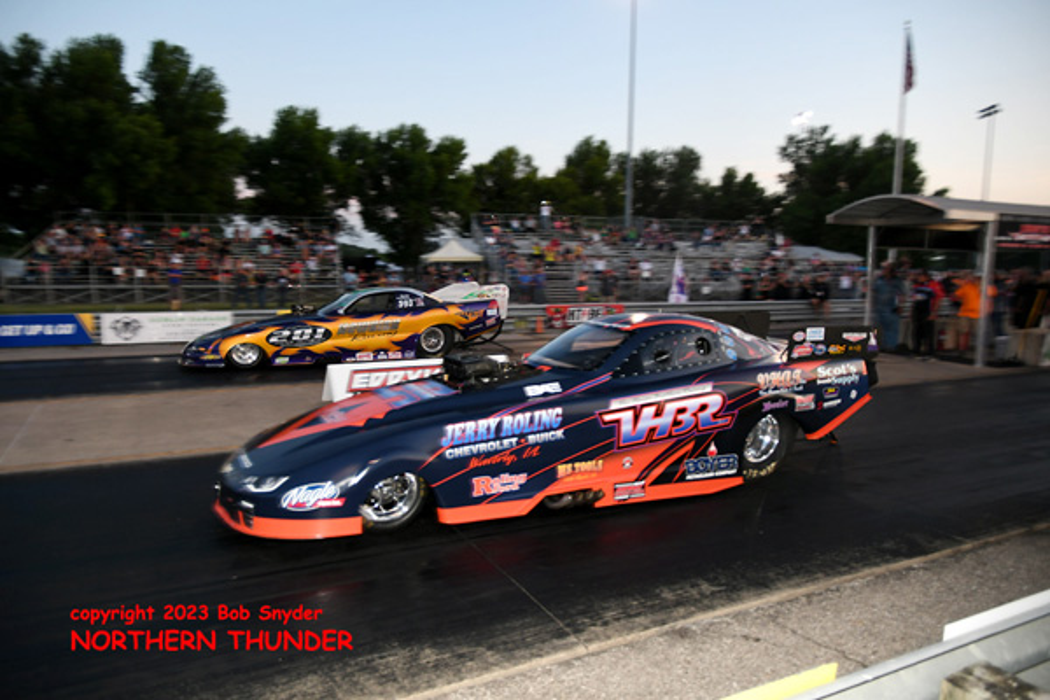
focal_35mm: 24
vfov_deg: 53.1
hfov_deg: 73.7
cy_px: 350
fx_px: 700
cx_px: 525
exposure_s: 1/200
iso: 320
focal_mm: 16
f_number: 2.8
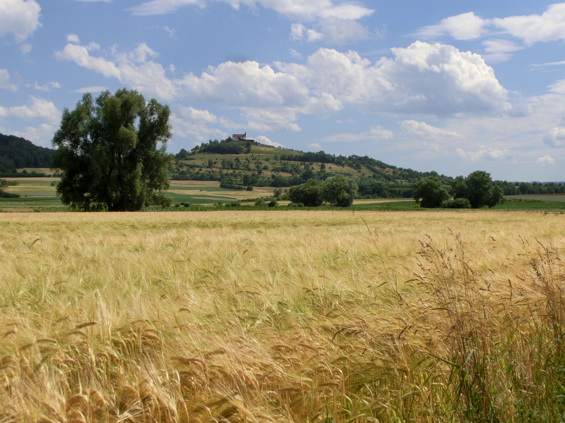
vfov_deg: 23.3
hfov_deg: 30.7
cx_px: 282
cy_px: 212
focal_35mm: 63
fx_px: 1028
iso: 100
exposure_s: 1/200
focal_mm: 11.1
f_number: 11.8
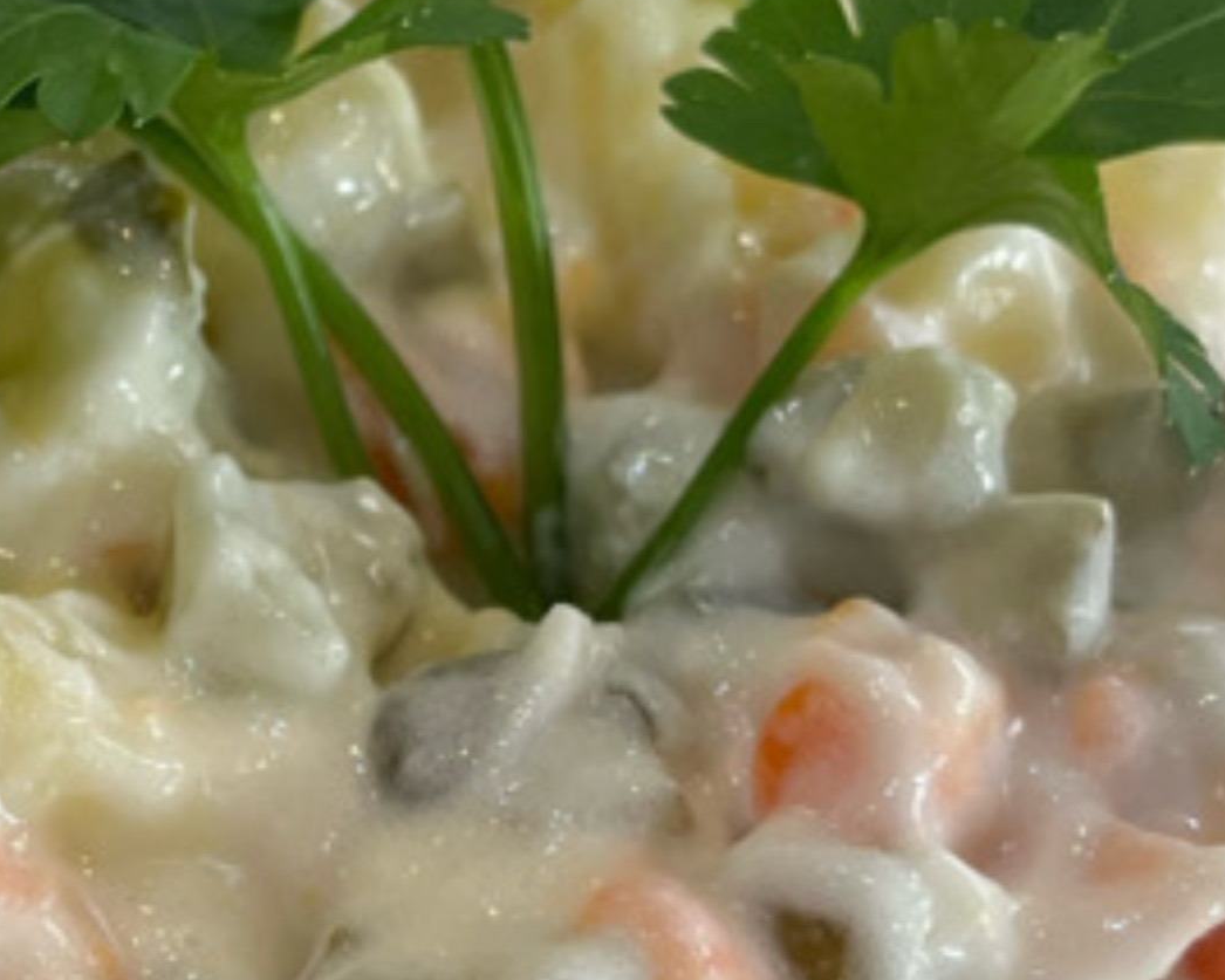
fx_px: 3517
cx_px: 327
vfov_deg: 15.9
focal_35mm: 97
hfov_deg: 19.6
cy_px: 513
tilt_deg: -47.2
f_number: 1.6
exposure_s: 1/100
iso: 80
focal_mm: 5.1
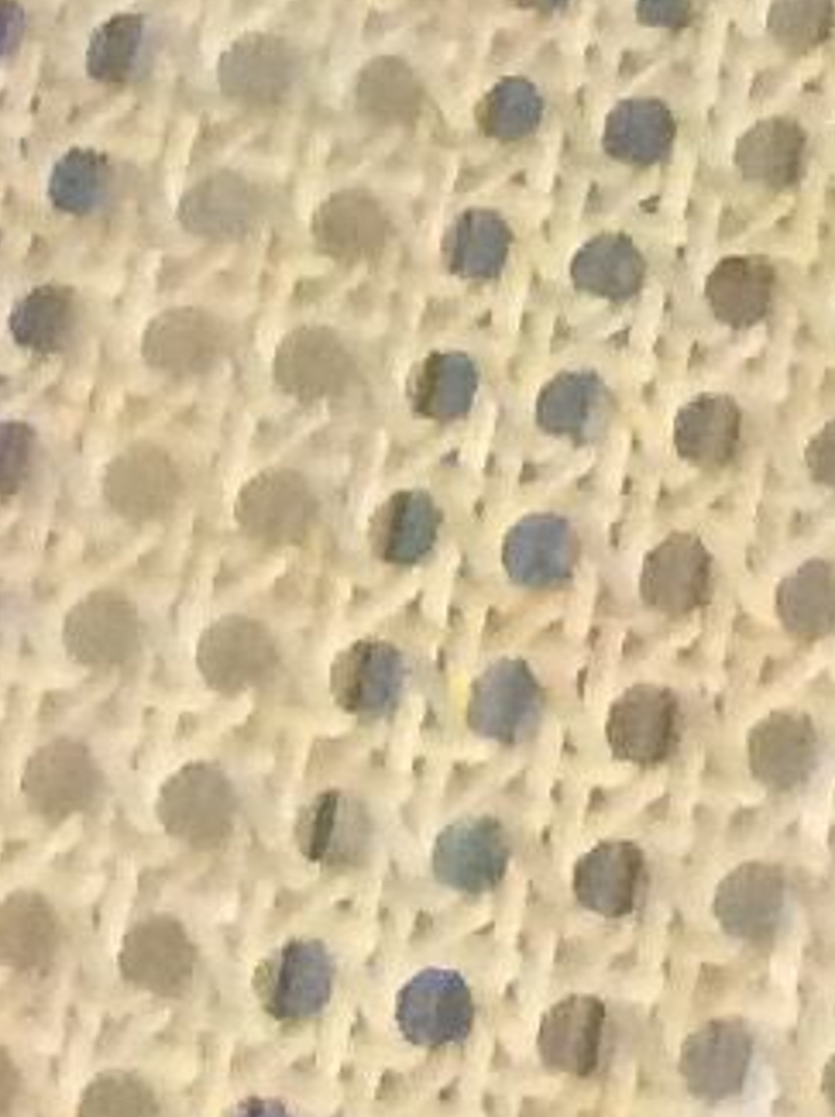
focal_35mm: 255
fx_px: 8218
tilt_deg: -52.1
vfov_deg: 7.3
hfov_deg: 5.8
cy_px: -1622
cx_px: 990
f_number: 2.4
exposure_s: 1/17
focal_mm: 3.3
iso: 400
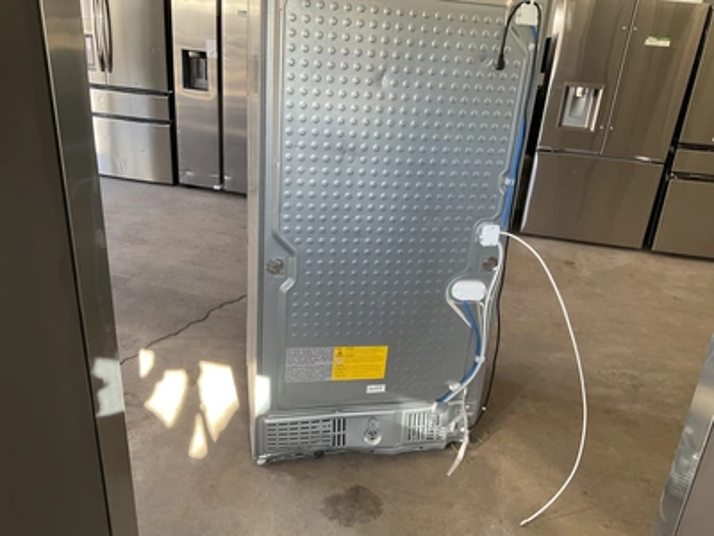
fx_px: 598
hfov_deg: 61.7
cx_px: 357
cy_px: 268
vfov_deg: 48.2
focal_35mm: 29
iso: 40
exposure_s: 1/60
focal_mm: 3
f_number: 1.8
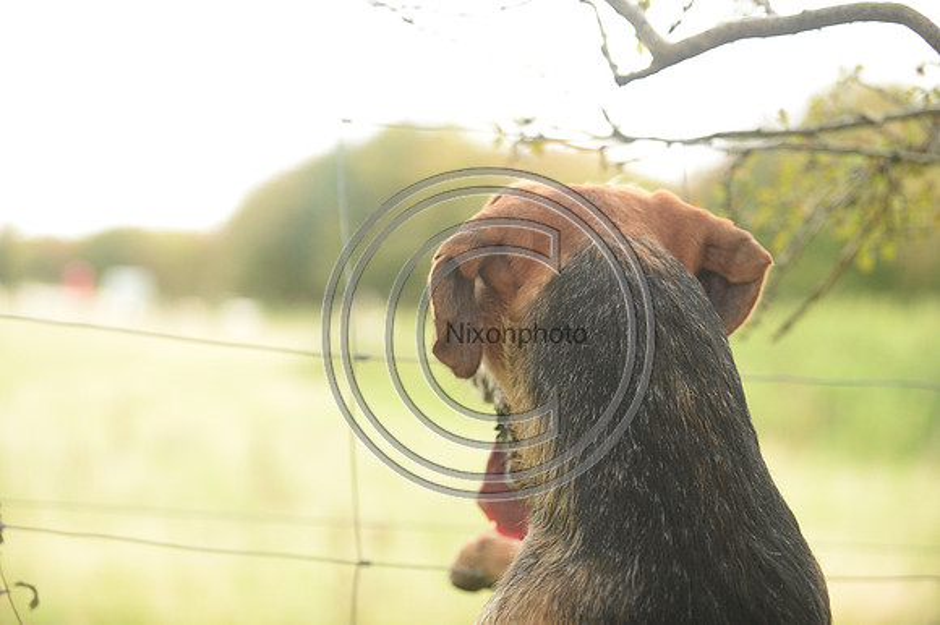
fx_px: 1827
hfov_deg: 28.9
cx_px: 470
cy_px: 312
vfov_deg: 19.4
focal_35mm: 70
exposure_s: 1/1000
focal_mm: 70
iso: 2500
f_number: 2.8
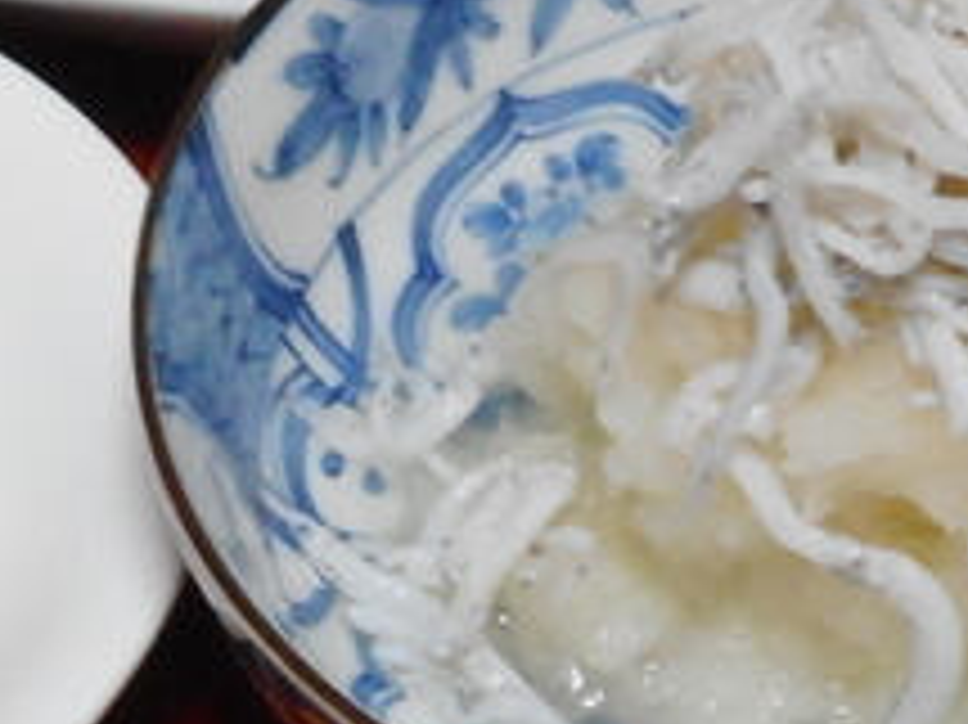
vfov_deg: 6.1
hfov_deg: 8.1
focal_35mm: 243
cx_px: 1076
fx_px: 6791
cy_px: -265
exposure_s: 1/15
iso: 400
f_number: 4.9
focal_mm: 9.1
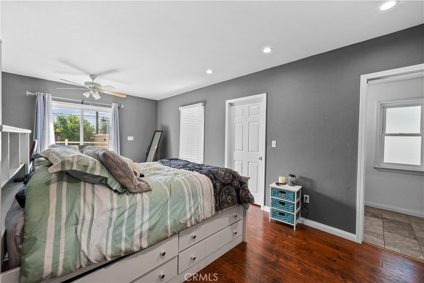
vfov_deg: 81.2
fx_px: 165
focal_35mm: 14
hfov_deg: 104.2
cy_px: 142
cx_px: 212
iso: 100
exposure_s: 1/3
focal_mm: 14
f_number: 10
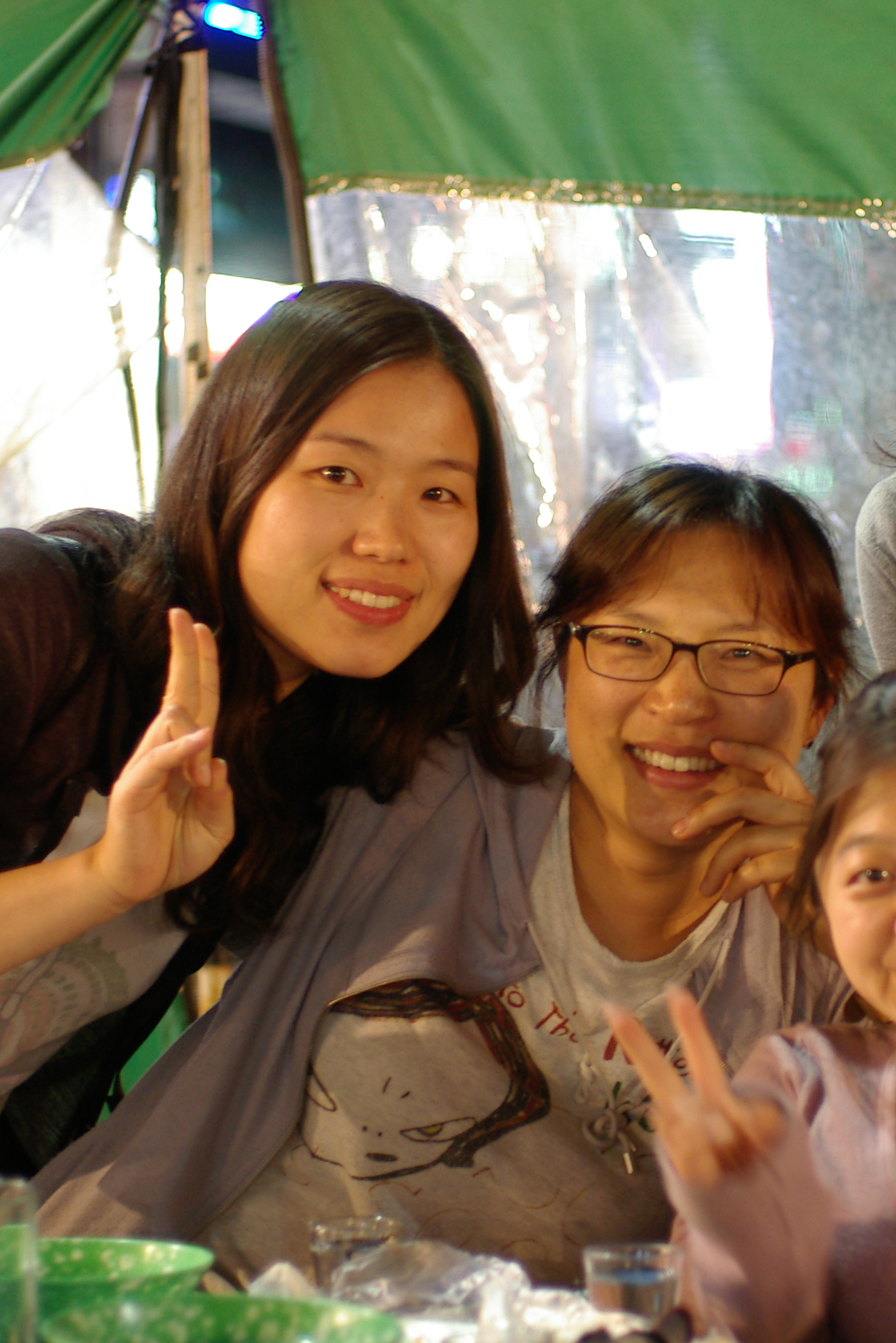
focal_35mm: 98
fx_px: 3648
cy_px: 677
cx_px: 674
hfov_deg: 14.0
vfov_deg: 20.9
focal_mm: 43
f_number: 1.9
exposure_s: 1/15
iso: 400
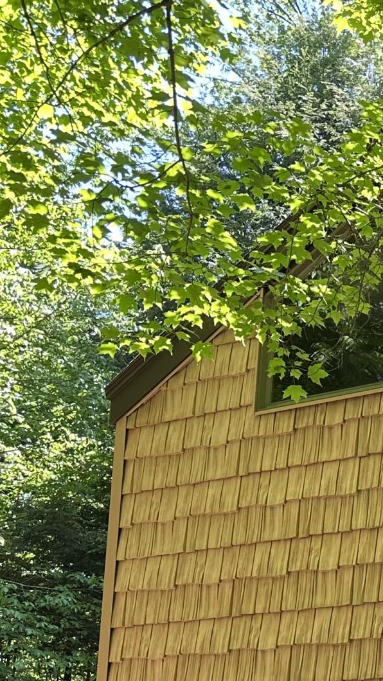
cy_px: 610
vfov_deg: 27.6
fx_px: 1336
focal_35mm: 74
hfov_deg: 13.6
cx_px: 801
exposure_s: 1/210
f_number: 1.78
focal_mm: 6.86
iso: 80
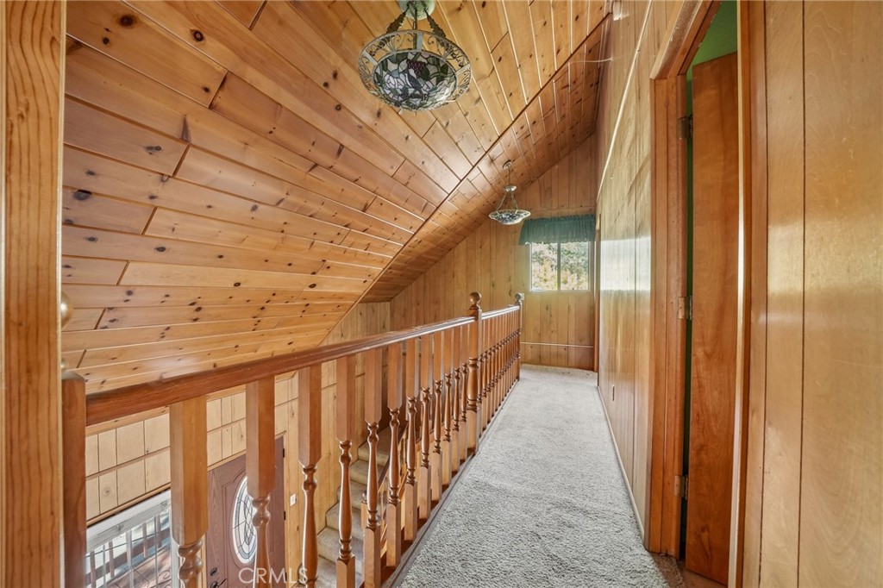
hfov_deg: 112.6
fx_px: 294
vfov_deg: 90.0
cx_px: 442
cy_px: 294
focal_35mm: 12
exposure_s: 1/1.67
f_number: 8
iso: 400
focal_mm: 12
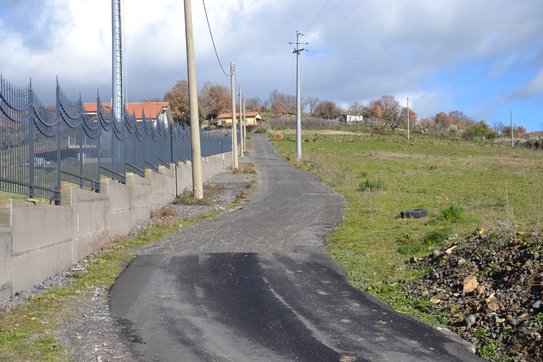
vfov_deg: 22.6
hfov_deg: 33.4
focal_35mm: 60
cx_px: 272
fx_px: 905
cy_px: 181
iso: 100
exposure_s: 1/320
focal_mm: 40
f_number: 8
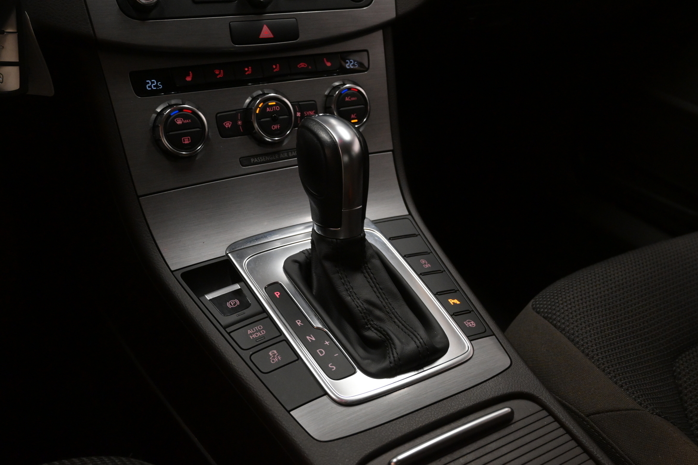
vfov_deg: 36.9
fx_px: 698
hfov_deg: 53.1
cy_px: 232
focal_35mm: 36
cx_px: 349
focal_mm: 24
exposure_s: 1/125
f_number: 5.6
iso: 2500
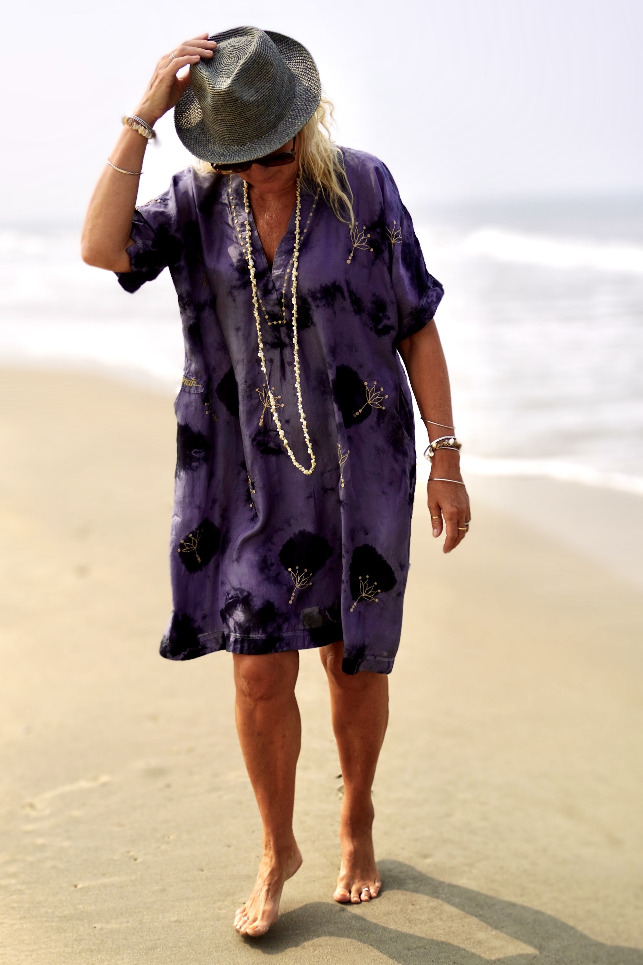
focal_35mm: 44
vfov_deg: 45.0
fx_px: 1165
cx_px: 322
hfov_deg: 30.9
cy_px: 482
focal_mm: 29
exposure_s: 1/1000
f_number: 5.6
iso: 100
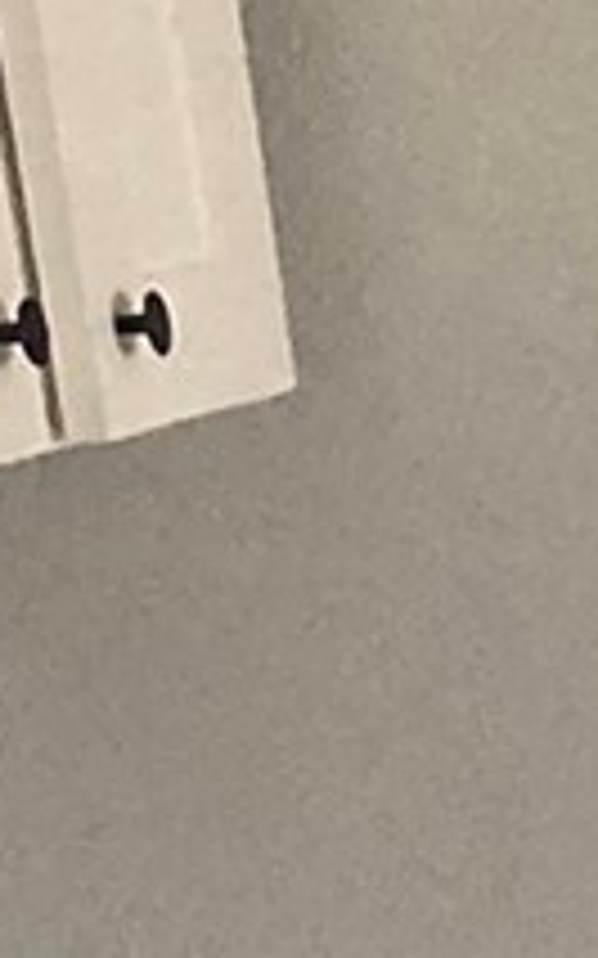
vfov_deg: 9.0
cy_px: 1678
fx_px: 5819
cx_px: 3174
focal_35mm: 223
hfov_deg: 4.7
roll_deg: +1.3
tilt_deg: -17.9
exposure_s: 1/60
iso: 320
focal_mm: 3.99
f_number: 1.8
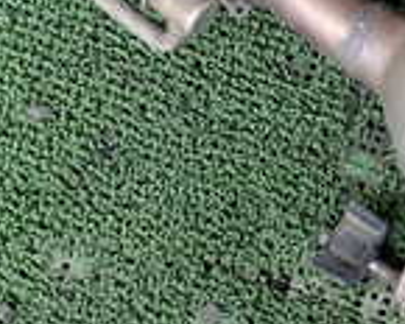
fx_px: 1450
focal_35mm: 121
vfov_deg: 12.6
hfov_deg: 15.8
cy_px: -8
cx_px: 285
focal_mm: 5.4
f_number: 2.3
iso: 160
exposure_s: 1/125
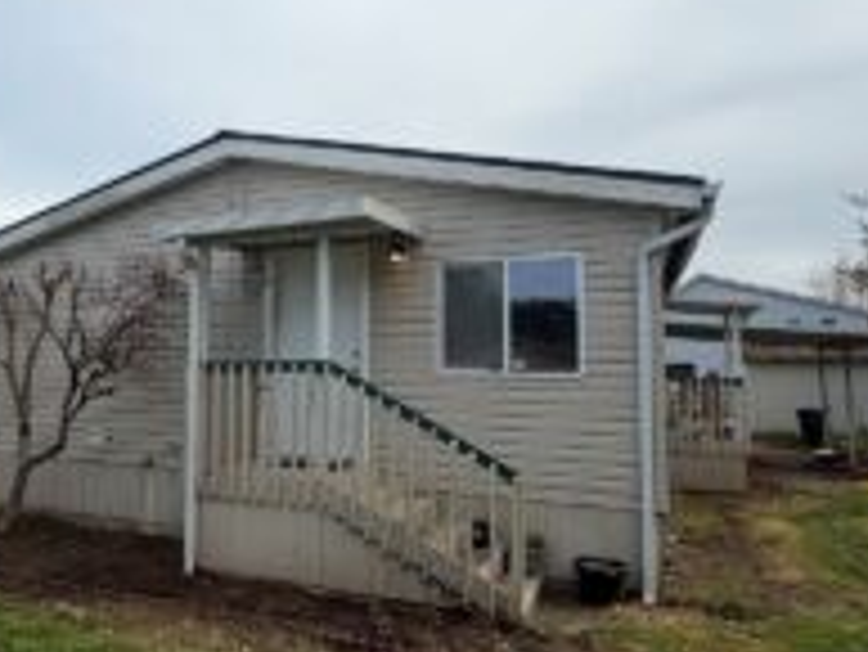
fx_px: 728
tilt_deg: +4.0
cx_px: 256
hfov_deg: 59.5
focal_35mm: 29
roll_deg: -0.6
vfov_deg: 48.3
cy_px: 324
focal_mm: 2.22
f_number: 2.2
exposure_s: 1/888
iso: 20
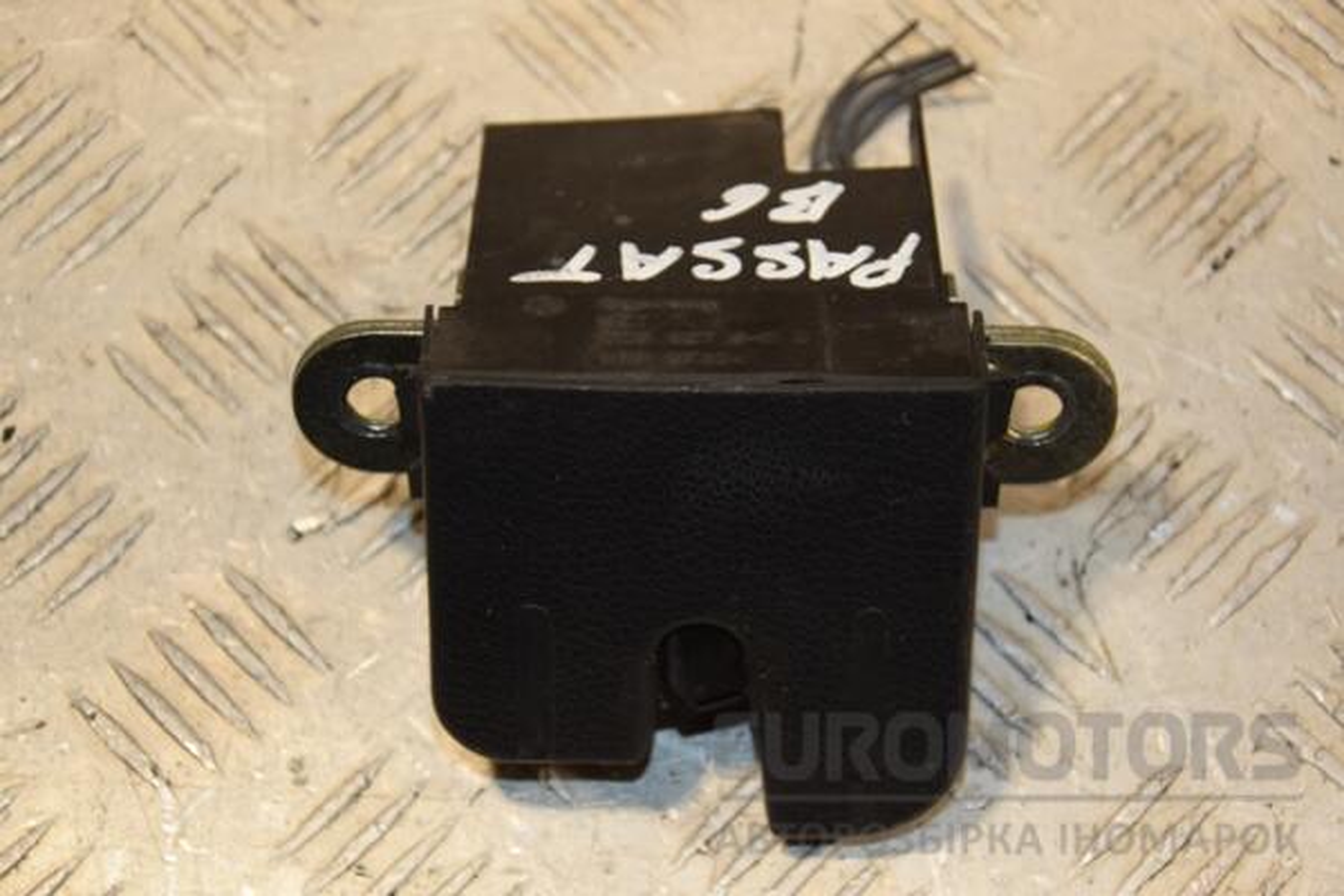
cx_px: 672
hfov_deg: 21.9
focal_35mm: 93
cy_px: 448
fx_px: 3472
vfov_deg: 14.7
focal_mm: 62
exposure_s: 1/200
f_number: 5.3
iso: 800
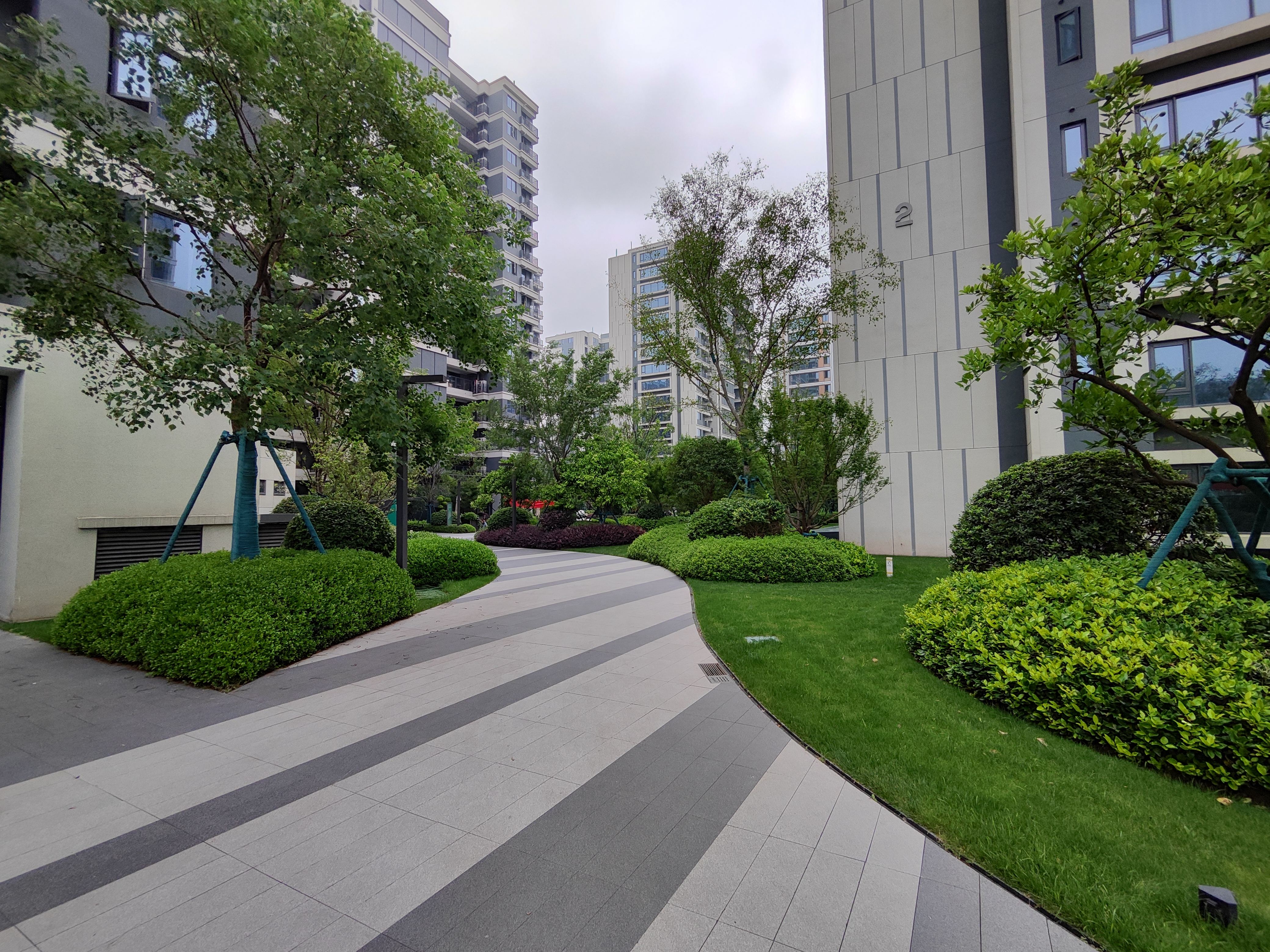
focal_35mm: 16
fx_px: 587
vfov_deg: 78.1
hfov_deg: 94.5
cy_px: 476
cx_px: 635
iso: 50
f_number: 2.4
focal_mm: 2.13
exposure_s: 1/1057
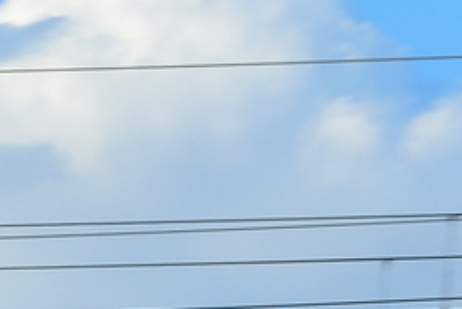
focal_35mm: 582
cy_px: 674
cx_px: -683
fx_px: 7473
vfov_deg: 2.4
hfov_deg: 3.5
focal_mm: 50
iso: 100
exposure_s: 1/160
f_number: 11
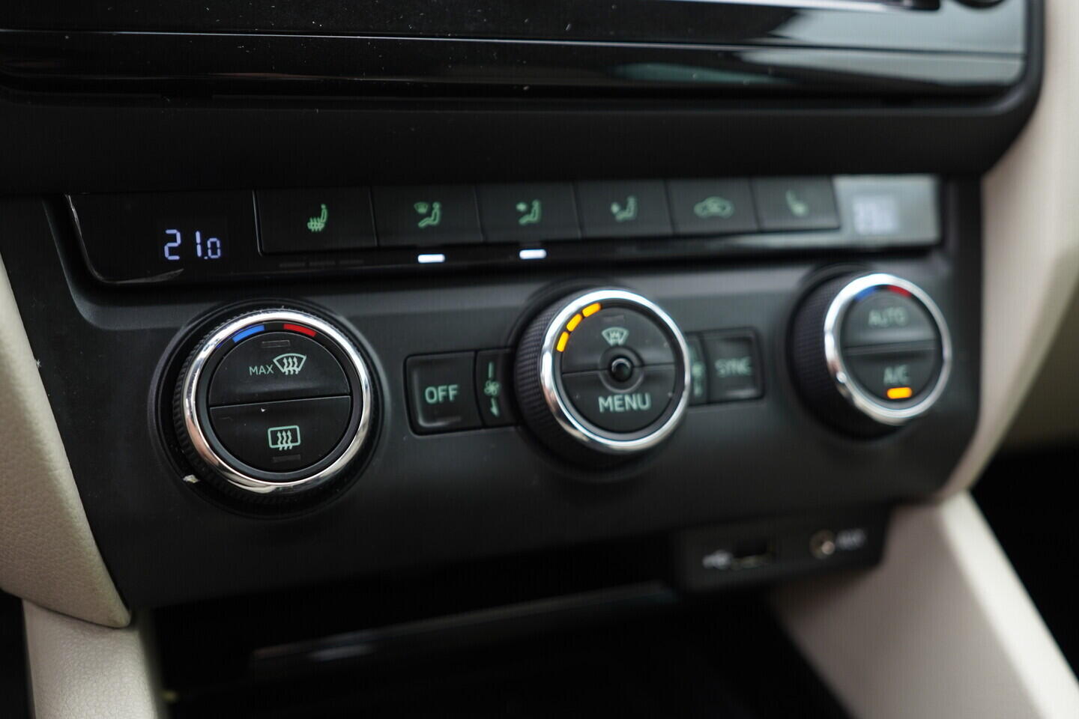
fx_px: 1079
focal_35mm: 36
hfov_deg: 53.1
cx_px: 540
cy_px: 360
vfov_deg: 36.9
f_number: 2.8
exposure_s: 1/40
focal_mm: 24
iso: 320
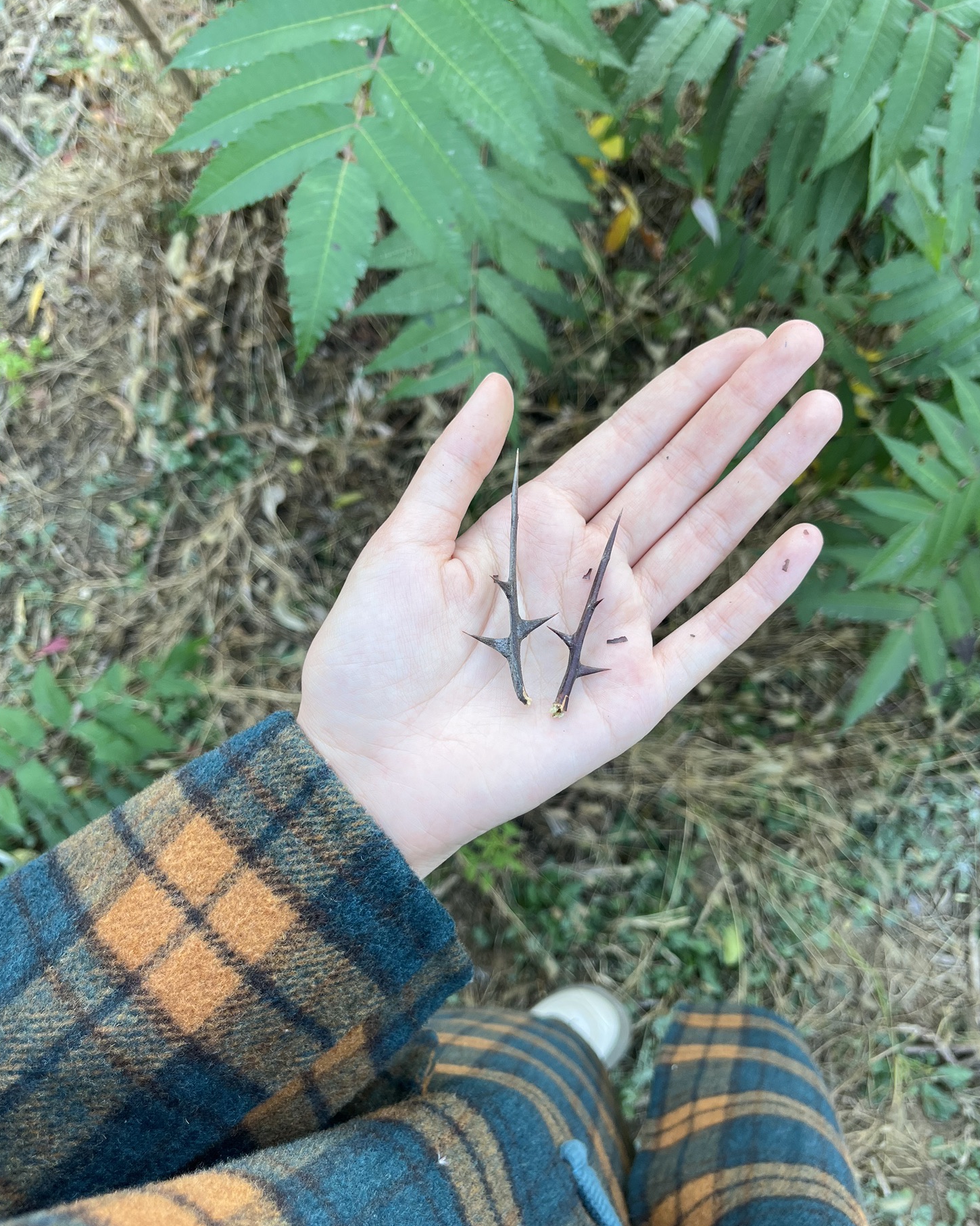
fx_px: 1015
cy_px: 619
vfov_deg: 62.2
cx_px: 491
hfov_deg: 51.5
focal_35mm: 28
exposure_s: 1/121
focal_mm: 5.1
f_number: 1.6
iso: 40
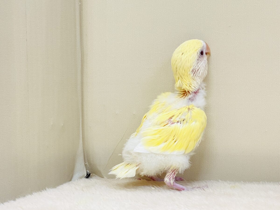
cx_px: 140
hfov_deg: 36.8
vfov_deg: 28.0
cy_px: 105
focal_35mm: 52
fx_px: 421
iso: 100
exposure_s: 1/116
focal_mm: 6
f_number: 2
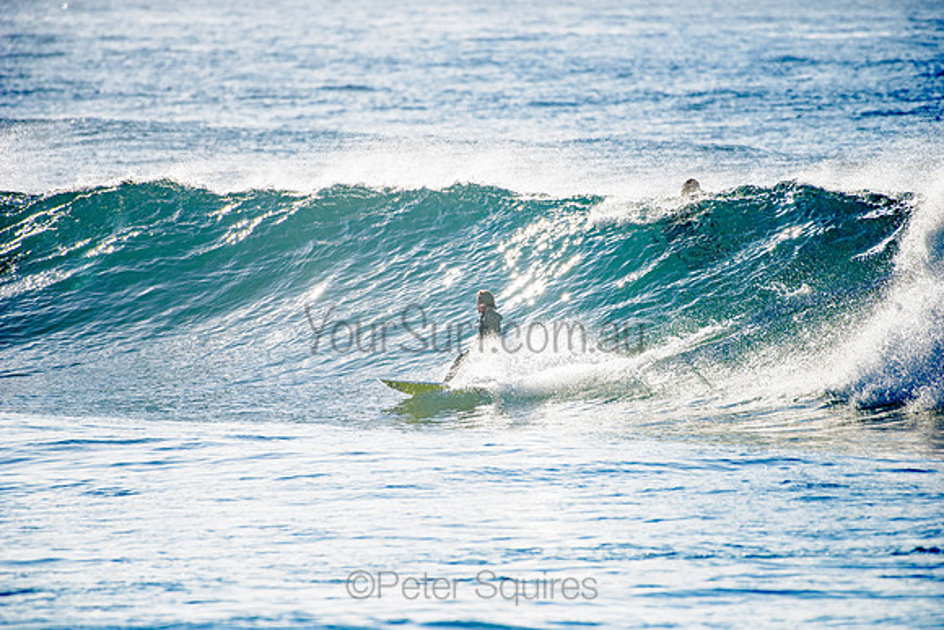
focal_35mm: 500
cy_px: 315
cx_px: 472
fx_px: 13114
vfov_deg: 2.8
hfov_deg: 4.1
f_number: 5.6
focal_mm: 500
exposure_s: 1/2000
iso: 140
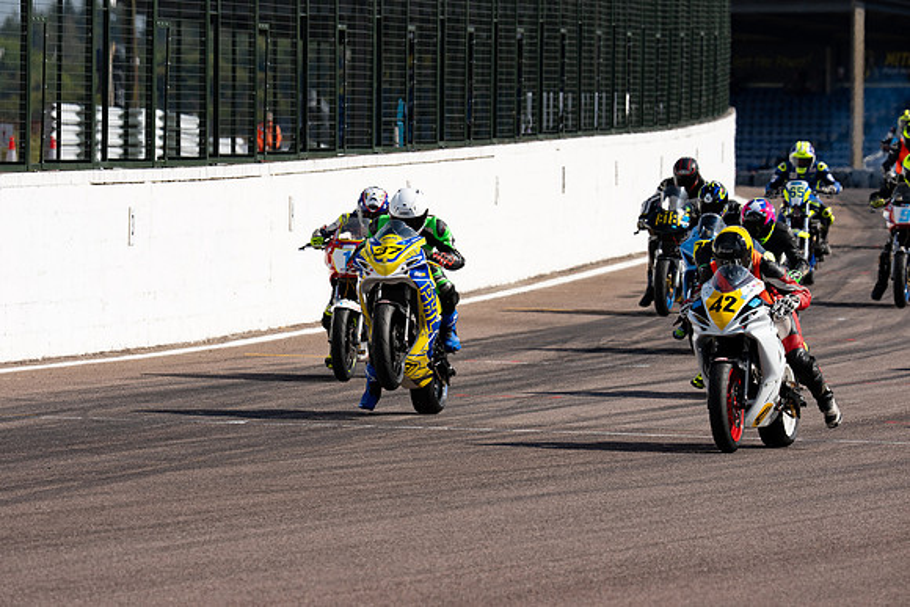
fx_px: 10792
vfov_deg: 3.2
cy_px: 307
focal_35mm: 427
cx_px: 424
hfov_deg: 4.8
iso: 200
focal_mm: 400
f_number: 9
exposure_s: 1/640
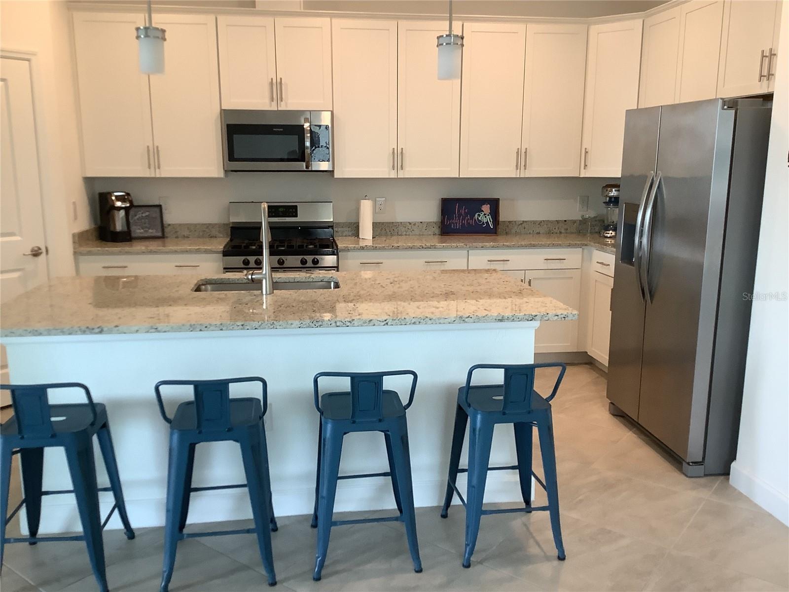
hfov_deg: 58.4
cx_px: 394
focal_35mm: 31
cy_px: 296
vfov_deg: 45.4
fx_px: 707
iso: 125
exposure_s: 1/60
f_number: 2.4
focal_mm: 3.3
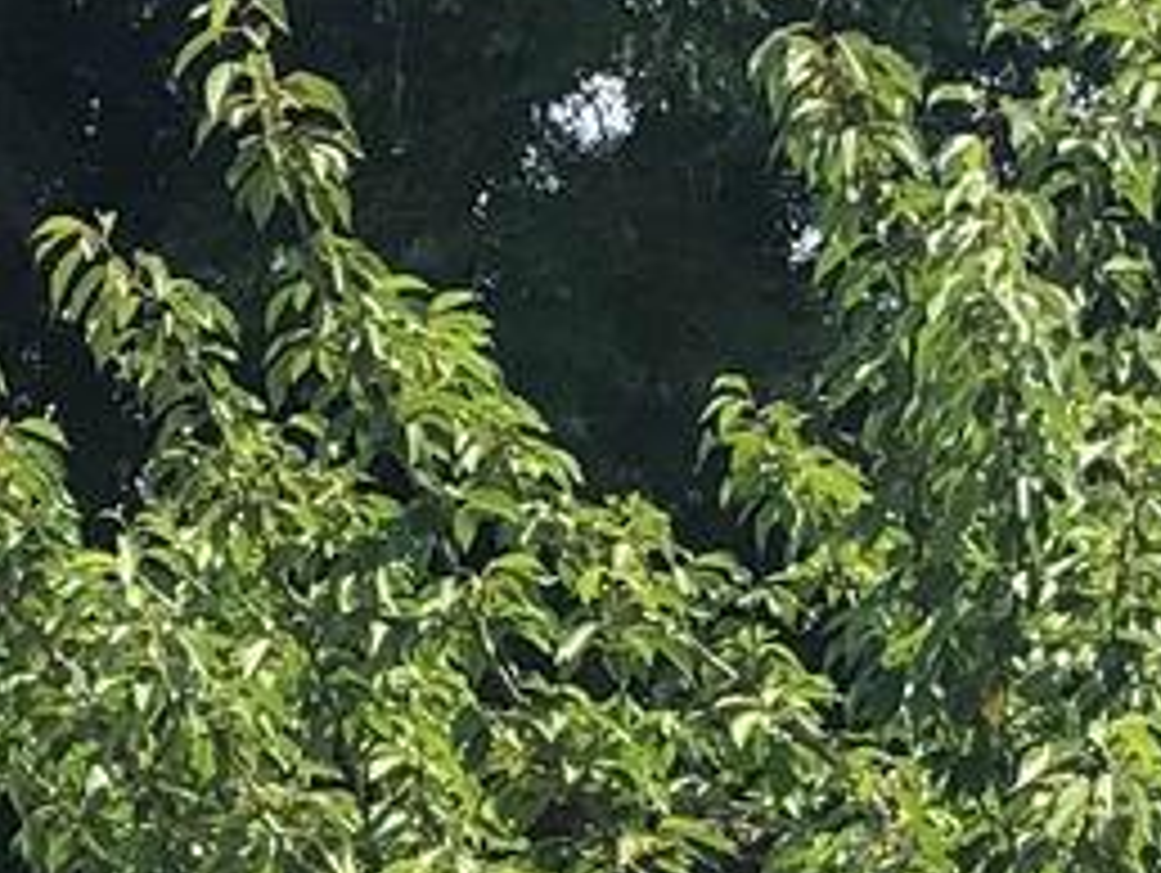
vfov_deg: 6.7
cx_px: 644
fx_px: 7453
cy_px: 1102
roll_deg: +0.9
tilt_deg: +6.4
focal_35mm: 222
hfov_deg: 8.9
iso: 20
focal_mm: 3.99
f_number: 1.8
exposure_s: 1/1389
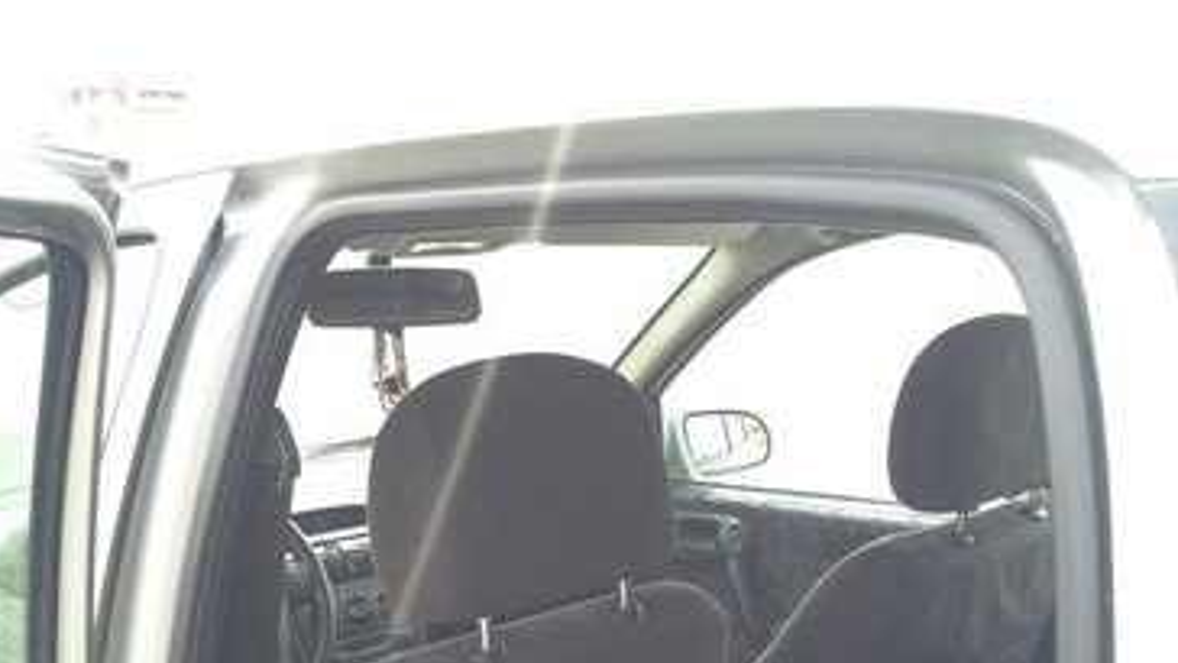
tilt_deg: -23.1
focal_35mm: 43
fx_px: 1344
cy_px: 796
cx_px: 592
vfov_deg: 25.0
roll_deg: +3.0
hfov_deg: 47.3
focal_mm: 4.15
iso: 32
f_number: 2.2
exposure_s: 1/151
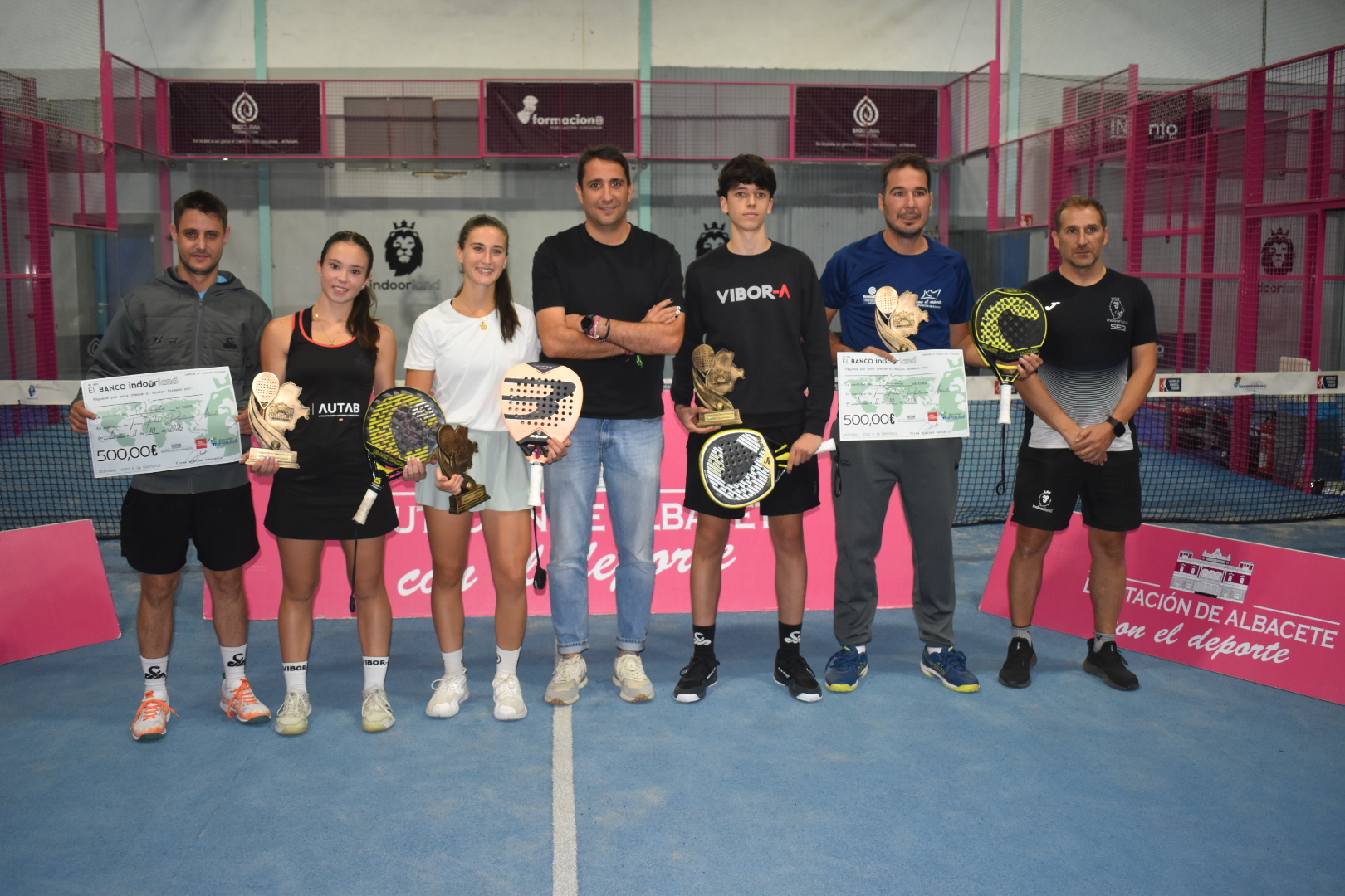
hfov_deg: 55.1
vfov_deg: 38.4
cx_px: 672
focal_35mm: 34
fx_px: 1289
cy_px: 448
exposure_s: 1/200
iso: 800
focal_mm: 23
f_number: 3.8
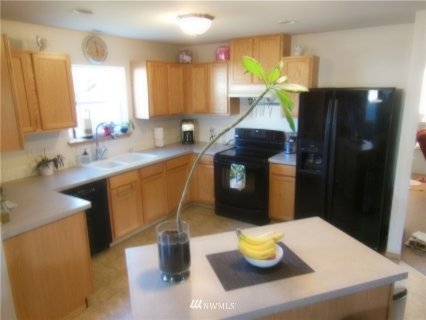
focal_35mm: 25
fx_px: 308
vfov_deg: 54.9
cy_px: 160
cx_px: 213
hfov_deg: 69.4
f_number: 3.5
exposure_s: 1/10
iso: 400
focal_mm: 4.5
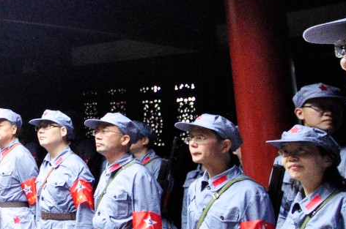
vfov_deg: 21.6
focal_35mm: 61
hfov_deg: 25.3
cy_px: 14
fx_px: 585
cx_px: -166
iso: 2800
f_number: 5
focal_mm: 12
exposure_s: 1/1000
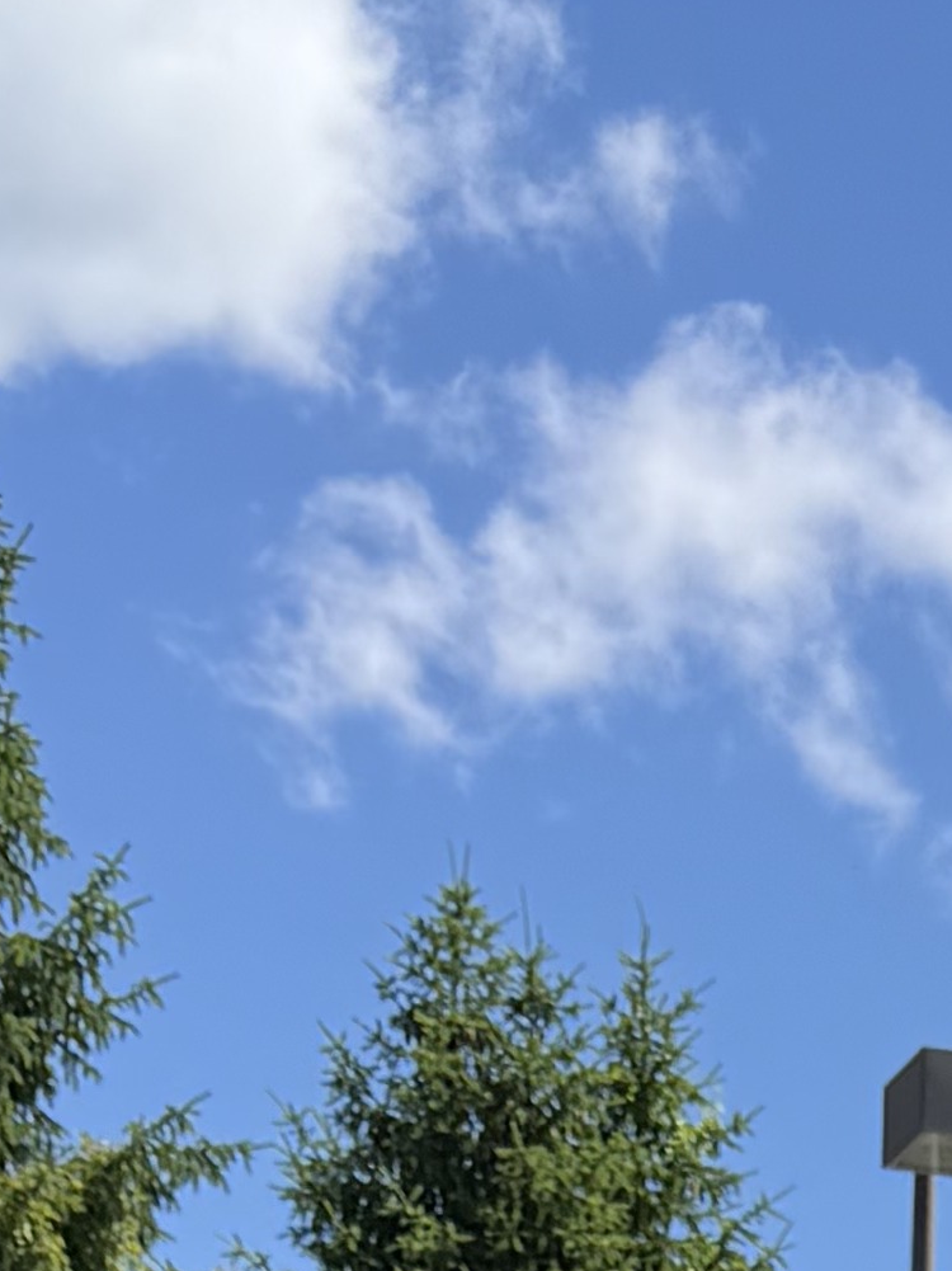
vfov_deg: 11.2
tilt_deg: -8.6
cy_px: 3370
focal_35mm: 137
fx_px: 5027
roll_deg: -2.7
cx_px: 1004
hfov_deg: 10.7
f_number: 1.78
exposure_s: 1/3279
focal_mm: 6.76
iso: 80
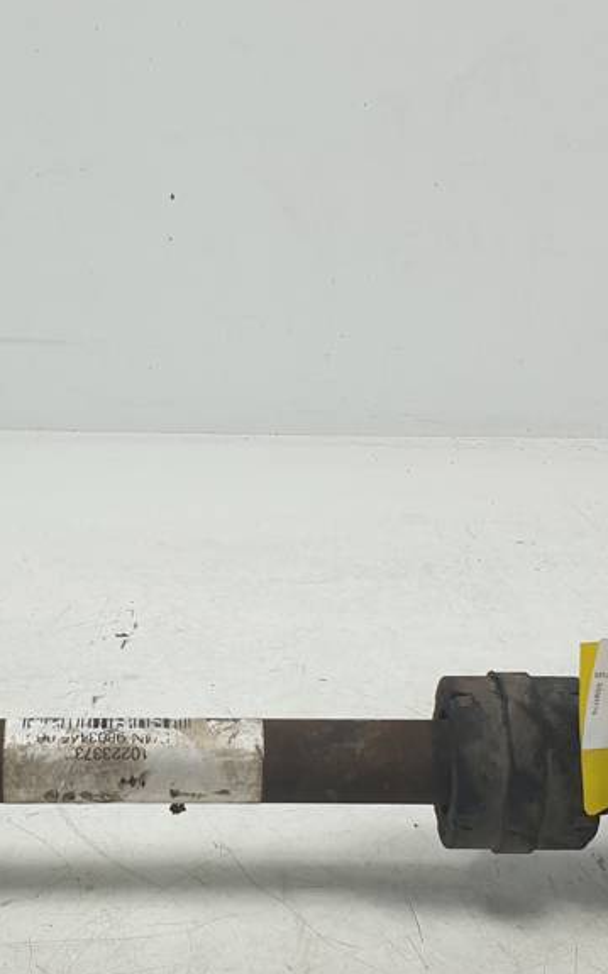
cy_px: 606
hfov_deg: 18.7
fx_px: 1831
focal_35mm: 69
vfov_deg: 29.7
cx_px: 161
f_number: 2.4
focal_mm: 4.3
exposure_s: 1/262
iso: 50
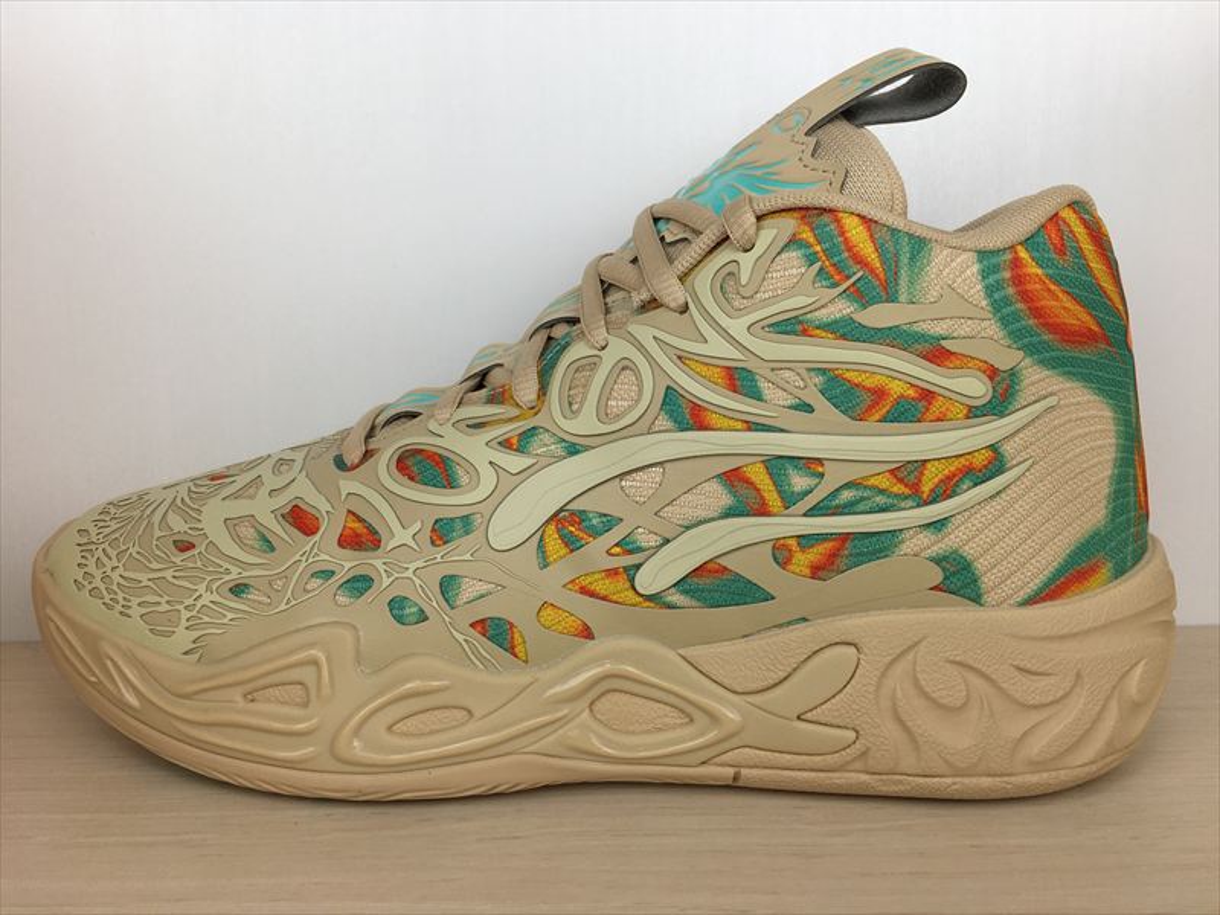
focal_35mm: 29
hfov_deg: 61.7
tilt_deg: -8.3
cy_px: 458
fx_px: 1022
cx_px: 610
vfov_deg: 48.2
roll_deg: +0.9
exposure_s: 1/254
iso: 25
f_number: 2.2
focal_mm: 4.15
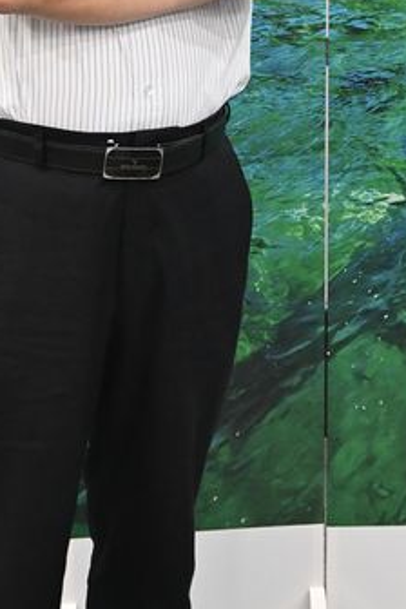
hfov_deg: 18.1
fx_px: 1278
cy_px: 34
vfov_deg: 25.8
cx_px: 221
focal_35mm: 76
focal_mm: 23.5
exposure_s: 1/160
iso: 3200
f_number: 5
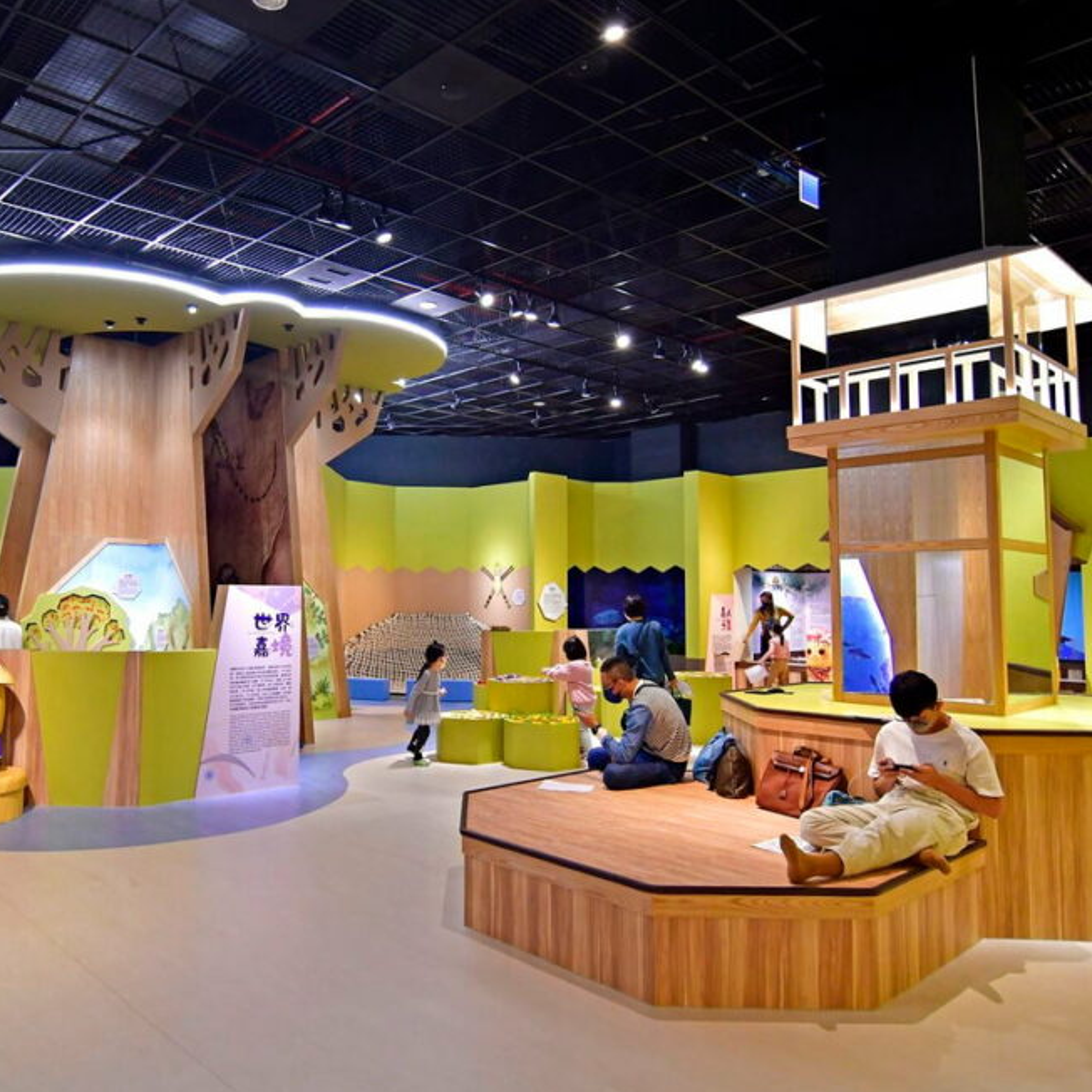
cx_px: 451
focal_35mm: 24
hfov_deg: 64.6
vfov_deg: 65.0
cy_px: 531
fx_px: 857
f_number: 4.5
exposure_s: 1/60
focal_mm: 12
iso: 800
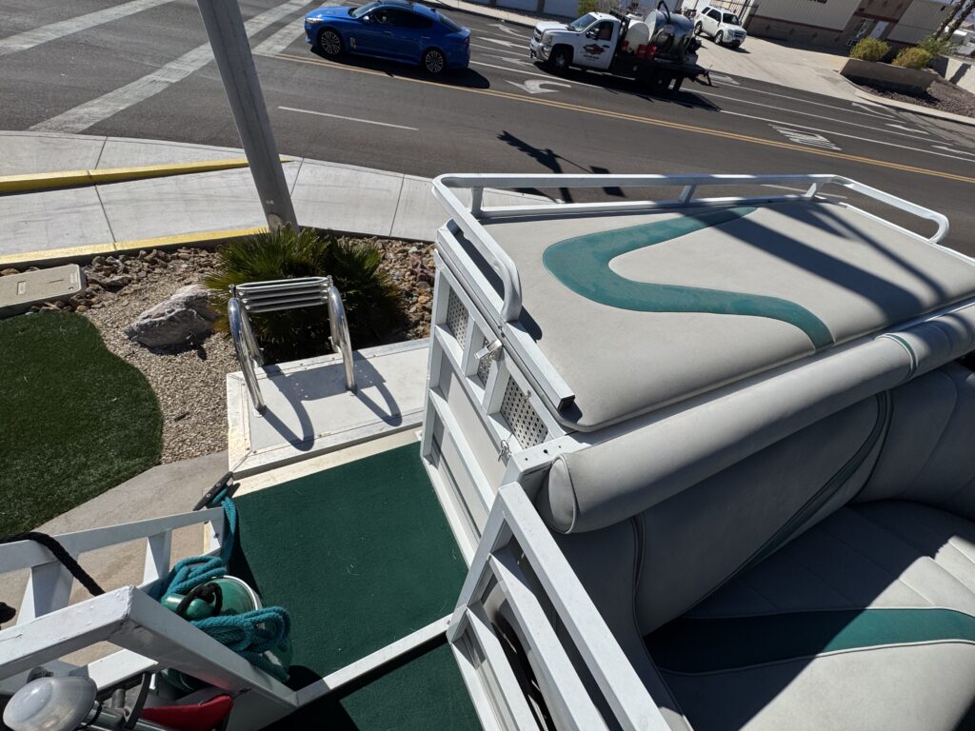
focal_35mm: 14
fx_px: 394
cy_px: 366
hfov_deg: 102.1
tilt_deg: -49.1
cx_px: 488
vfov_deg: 85.7
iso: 32
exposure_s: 1/3906
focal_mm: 2.22
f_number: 2.2
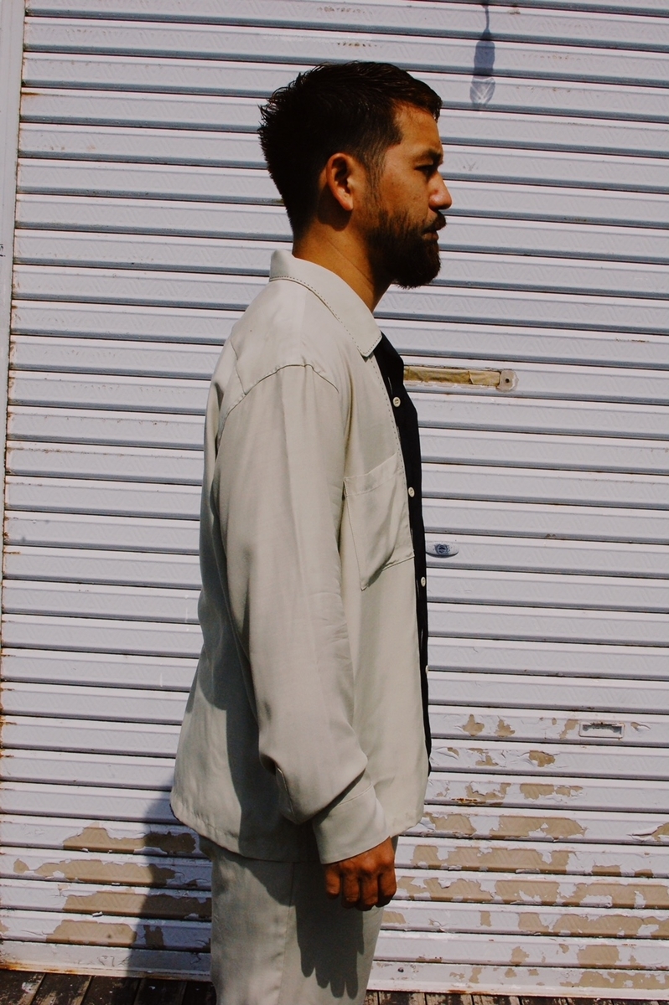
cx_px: 334
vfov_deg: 37.9
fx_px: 1466
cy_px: 502
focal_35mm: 52
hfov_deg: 25.7
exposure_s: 1/1250
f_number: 18
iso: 800
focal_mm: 35
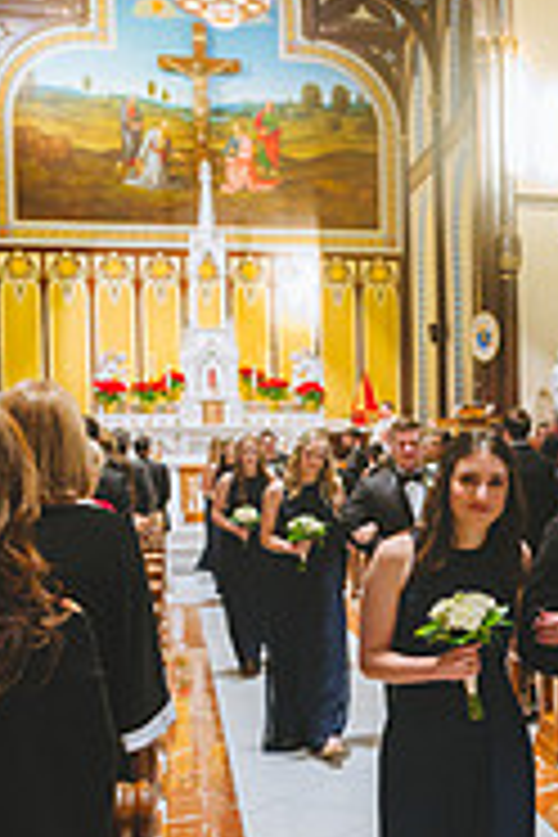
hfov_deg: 22.6
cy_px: 508
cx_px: 538
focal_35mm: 58
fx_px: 1348
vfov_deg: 34.4
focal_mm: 24
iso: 2500
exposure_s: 1/250
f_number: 3.2
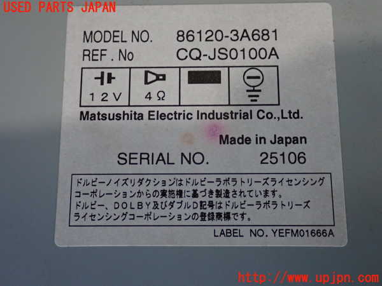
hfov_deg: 35.5
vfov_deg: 27.0
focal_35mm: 54
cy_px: 143
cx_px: 191
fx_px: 596
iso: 500
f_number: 3.3
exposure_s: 1/60
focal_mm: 9.65
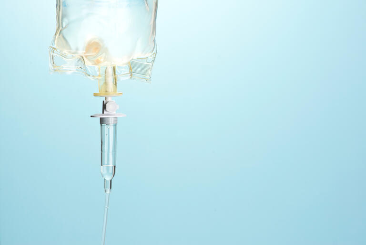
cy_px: 122
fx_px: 1068
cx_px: 183
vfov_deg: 13.1
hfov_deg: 19.4
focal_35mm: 105
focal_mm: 105
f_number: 11
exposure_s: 1/100
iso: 100
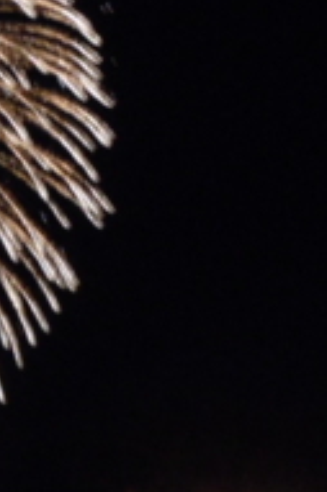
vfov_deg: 20.8
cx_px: -335
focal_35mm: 98
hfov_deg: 12.3
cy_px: 170
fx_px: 1338
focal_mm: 5.4
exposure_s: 1/1.6
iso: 400
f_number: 3.5
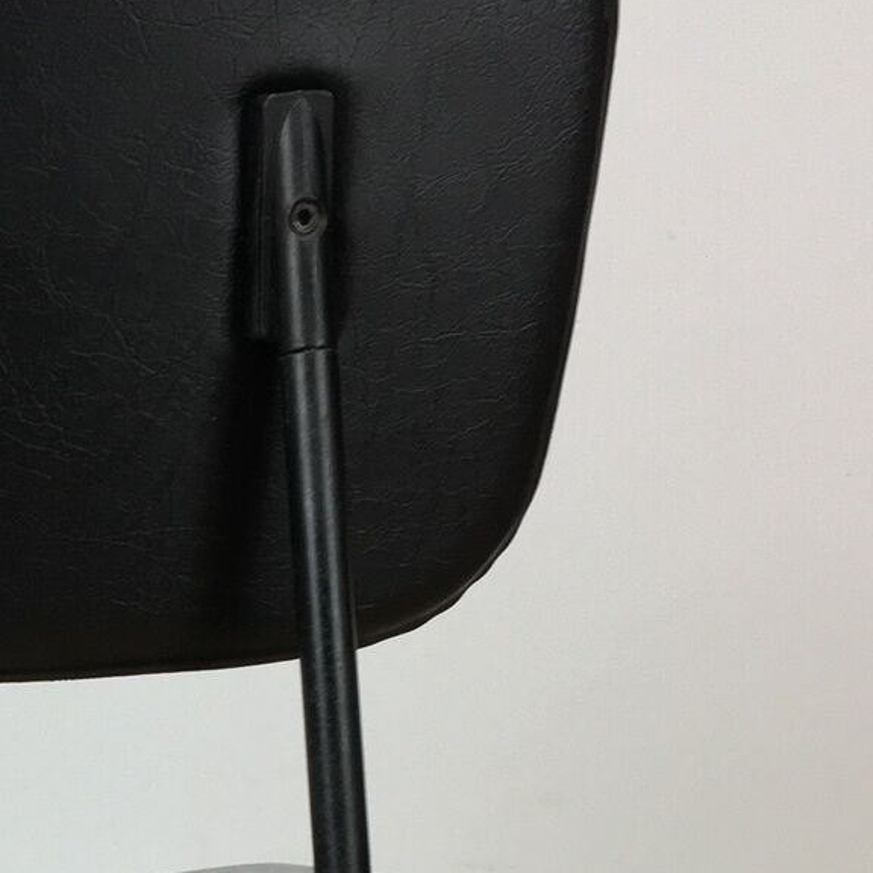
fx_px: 2539
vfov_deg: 18.2
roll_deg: +0.1
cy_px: 1143
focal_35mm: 89
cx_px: -221
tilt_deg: -6.9
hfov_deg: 18.3
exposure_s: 1/33
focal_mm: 4.15
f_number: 2.2
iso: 40
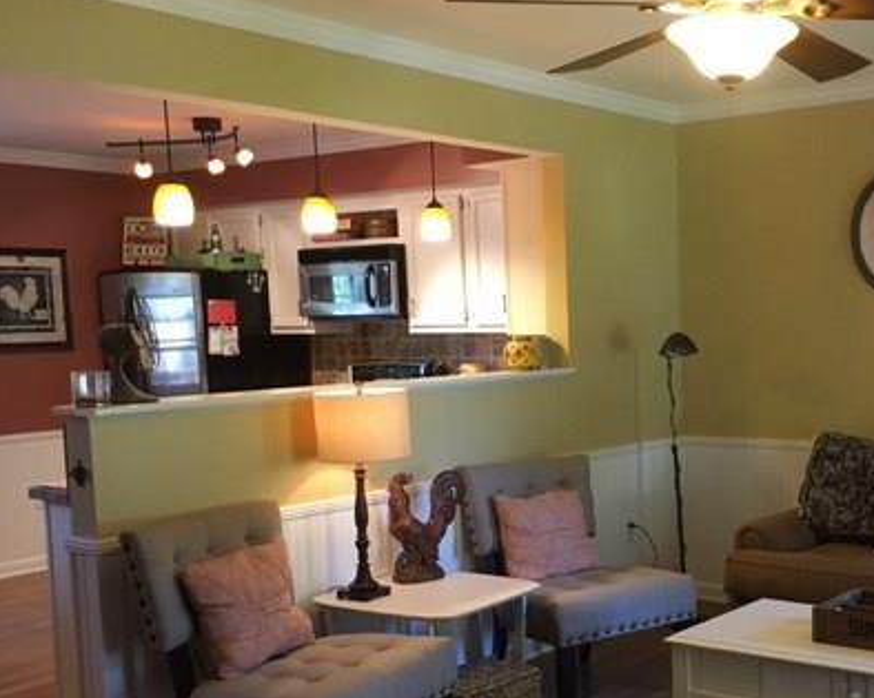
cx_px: 634
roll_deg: +1.5
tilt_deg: -6.1
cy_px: 454
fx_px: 1190
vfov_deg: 32.5
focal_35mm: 46
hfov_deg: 39.5
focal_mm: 4.15
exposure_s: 1/30
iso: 160
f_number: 2.2
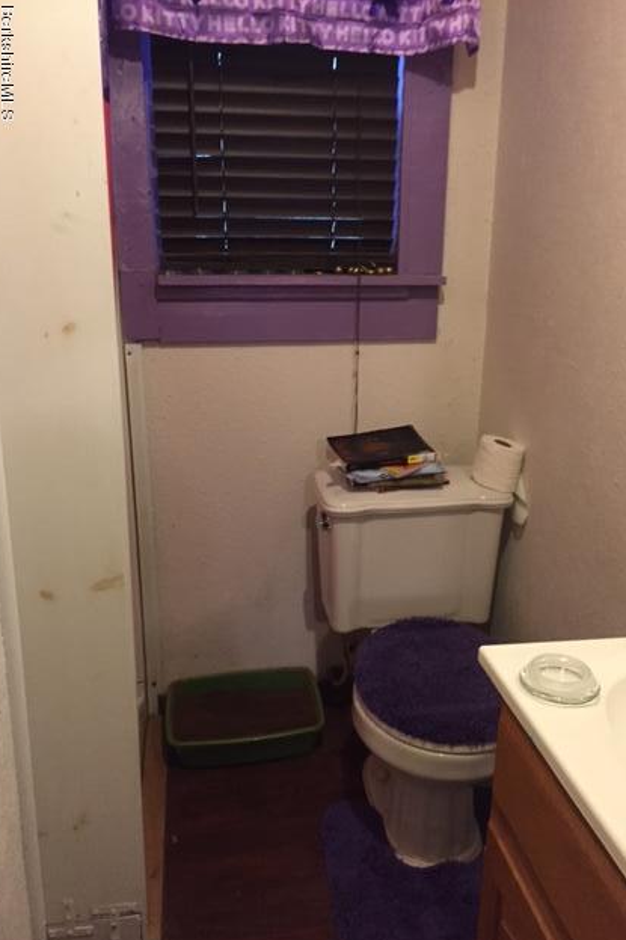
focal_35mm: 31
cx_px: 339
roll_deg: -0.4
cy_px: 480
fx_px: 809
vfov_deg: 60.3
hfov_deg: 42.3
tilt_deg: -17.7
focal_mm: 4.15
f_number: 2.2
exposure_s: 1/17
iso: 250
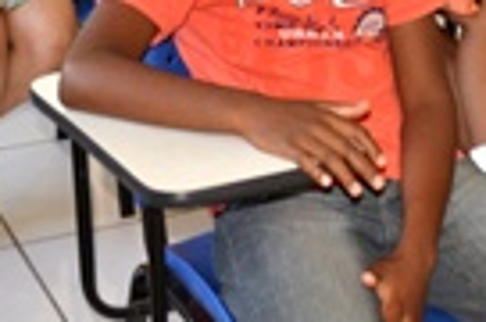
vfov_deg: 11.0
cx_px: 472
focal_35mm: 119
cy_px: -159
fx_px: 1603
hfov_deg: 16.9
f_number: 4
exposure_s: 1/100
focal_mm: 24
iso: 400
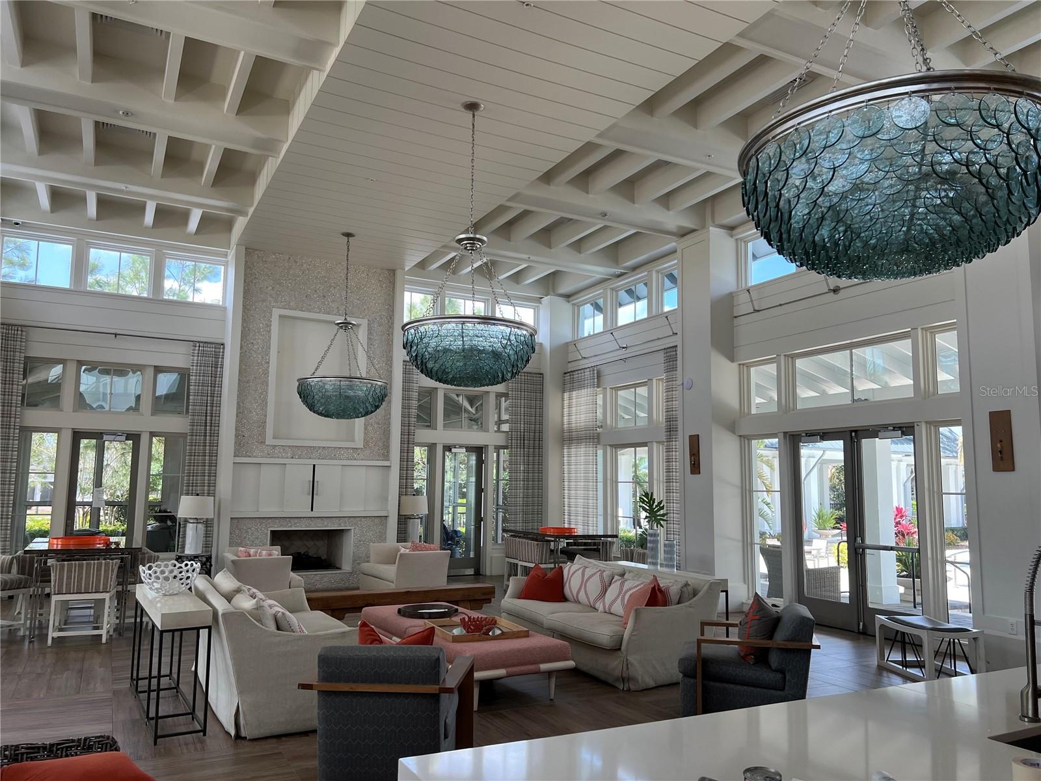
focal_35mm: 26
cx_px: 520
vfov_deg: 53.1
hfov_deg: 67.3
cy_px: 390
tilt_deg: +6.1
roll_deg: -0.8
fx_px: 782
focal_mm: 5.7
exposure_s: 1/344
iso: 50
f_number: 1.5
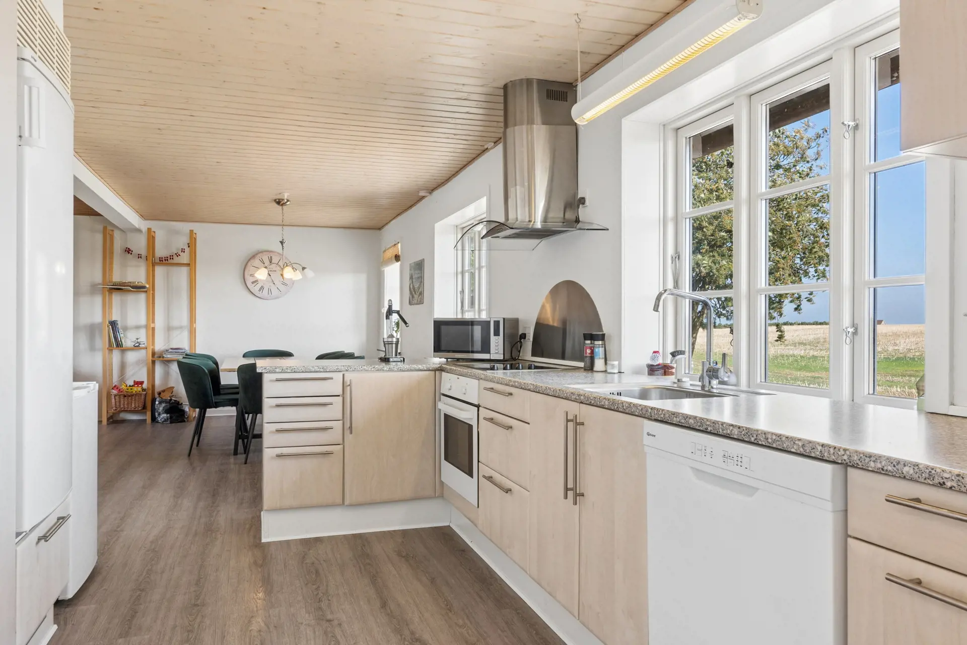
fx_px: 685
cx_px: 484
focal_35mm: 26
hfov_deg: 70.4
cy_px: 322
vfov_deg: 50.4
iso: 200
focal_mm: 17
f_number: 8
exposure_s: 1/100
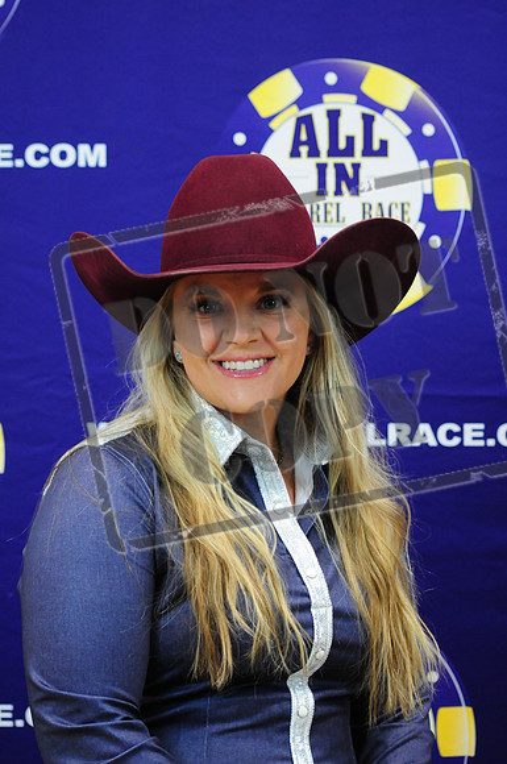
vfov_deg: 19.5
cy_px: 382
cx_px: 254
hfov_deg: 13.0
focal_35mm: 105
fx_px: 2225
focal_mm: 70
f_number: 4
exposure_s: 1/125
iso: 1250
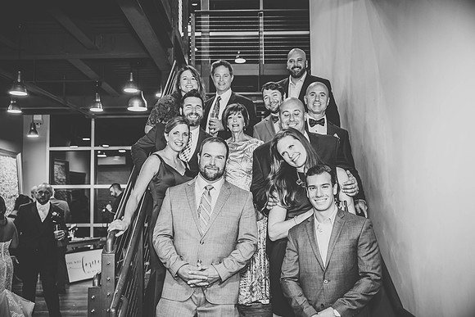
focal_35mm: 36
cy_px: 158
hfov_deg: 53.1
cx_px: 238
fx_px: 475
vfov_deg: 36.9
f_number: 3.2
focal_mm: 36
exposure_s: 1/60
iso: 1250
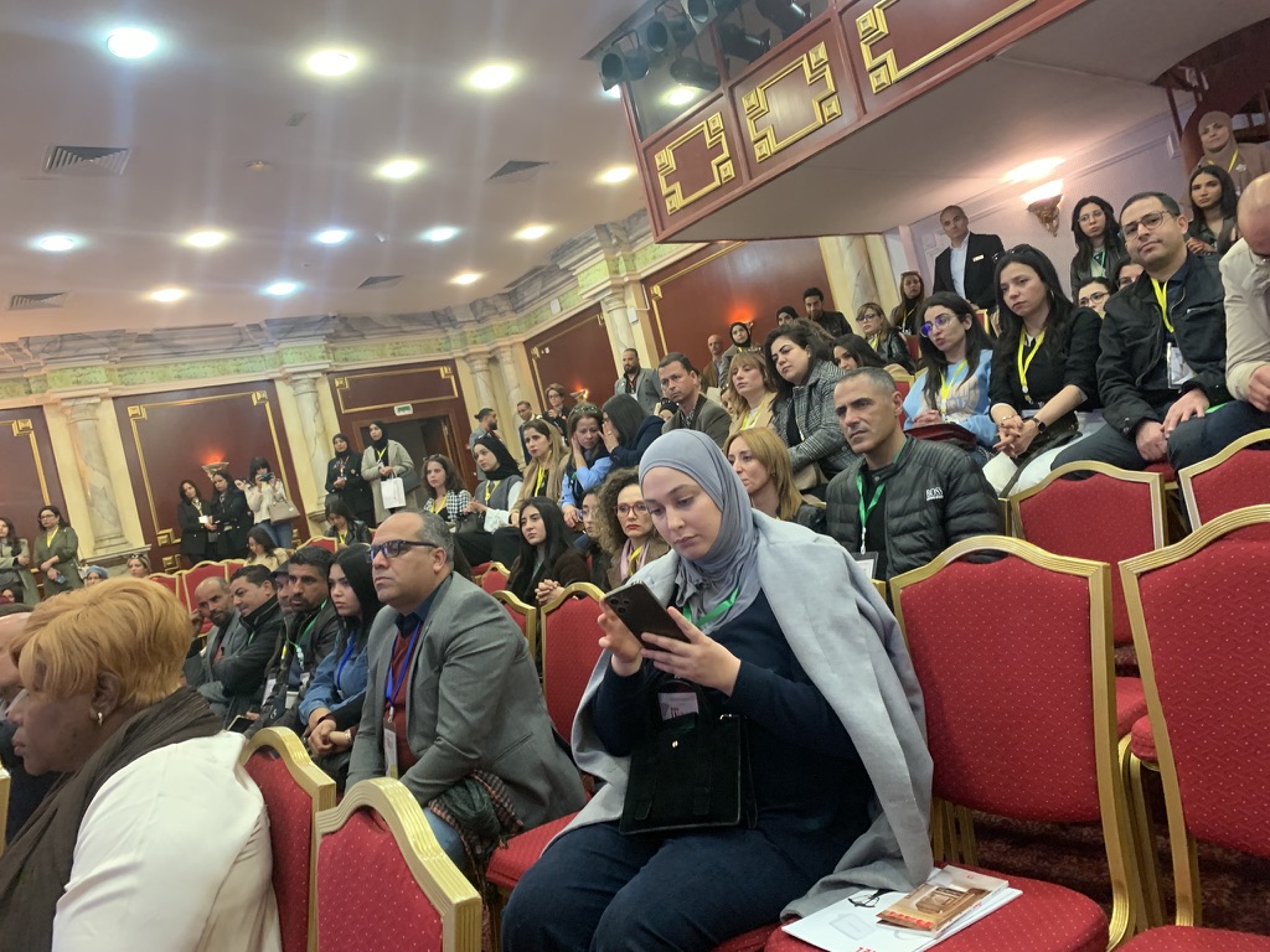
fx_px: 954
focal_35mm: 26
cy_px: 476
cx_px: 635
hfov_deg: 67.3
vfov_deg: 53.1
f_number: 1.8
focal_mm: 4.25
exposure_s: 1/33
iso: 320
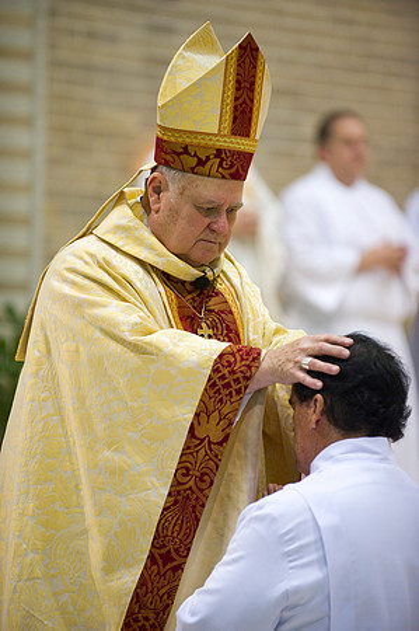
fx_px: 3325
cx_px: 210
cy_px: 316
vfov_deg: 10.8
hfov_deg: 7.2
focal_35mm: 190
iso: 2000
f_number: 2.8
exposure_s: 1/160
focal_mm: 190
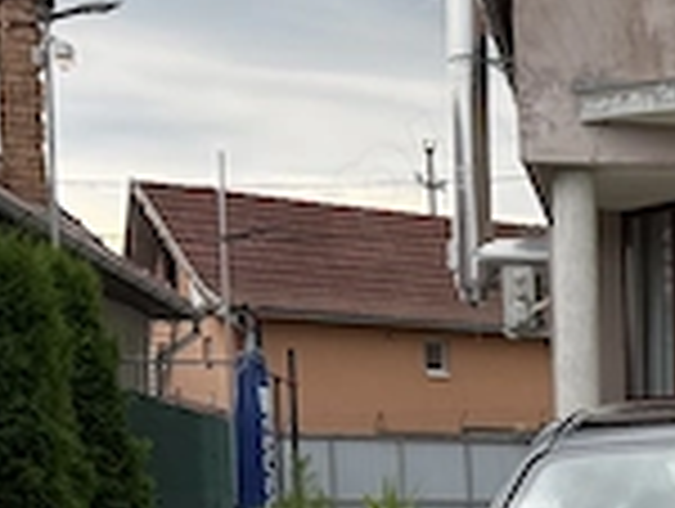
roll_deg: -0.2
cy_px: 751
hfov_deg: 18.6
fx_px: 1875
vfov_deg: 14.5
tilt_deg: -6.8
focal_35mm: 96
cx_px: 936
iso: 100
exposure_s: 1/308
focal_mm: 6.76
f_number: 1.78
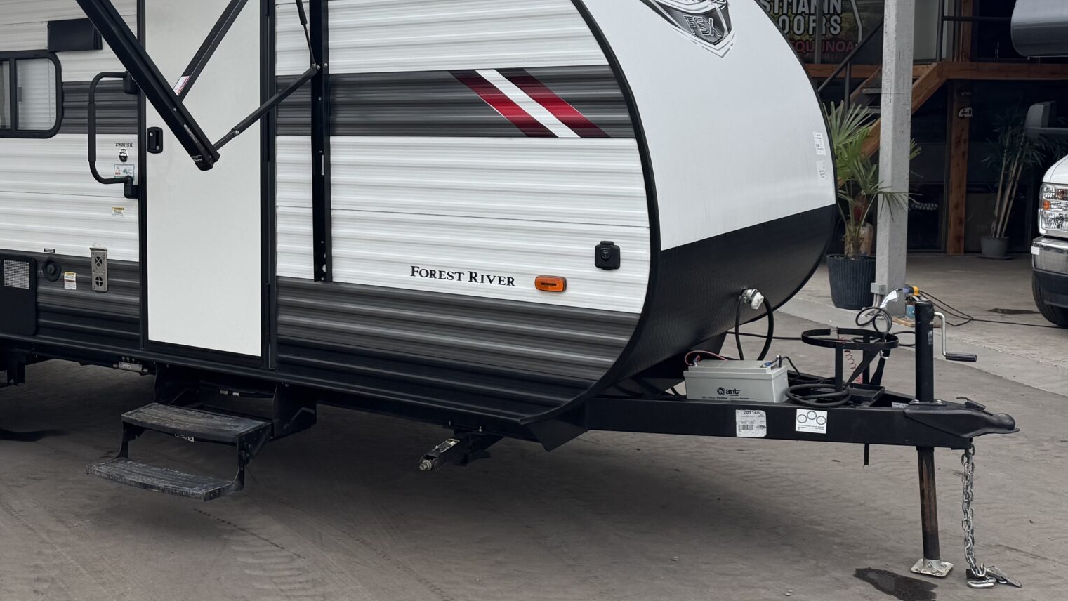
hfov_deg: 43.7
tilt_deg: -1.7
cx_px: 179
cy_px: 173
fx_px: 1246
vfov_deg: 26.9
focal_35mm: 44
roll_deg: -0.1
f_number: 1.78
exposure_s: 1/1261
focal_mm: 6.76
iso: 80
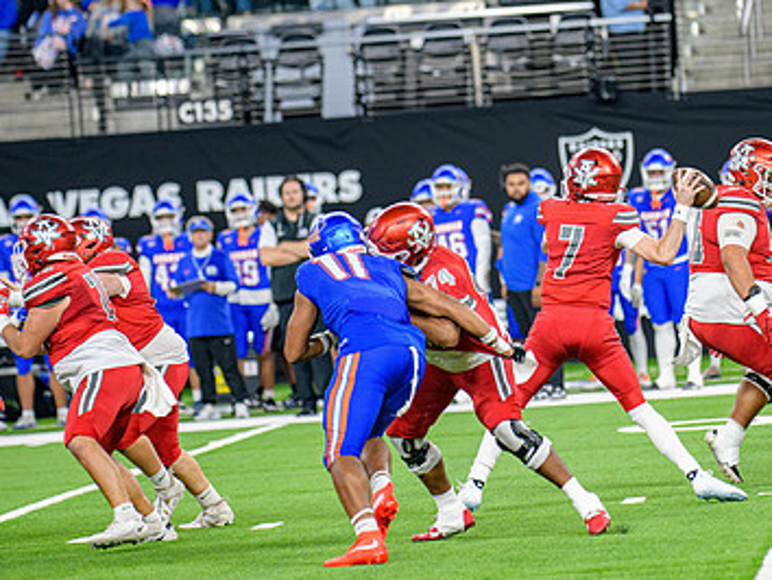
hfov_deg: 6.4
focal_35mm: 307
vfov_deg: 4.8
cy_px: 213
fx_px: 6851
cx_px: 580
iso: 1000
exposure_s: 1/400
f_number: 2.8
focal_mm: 195
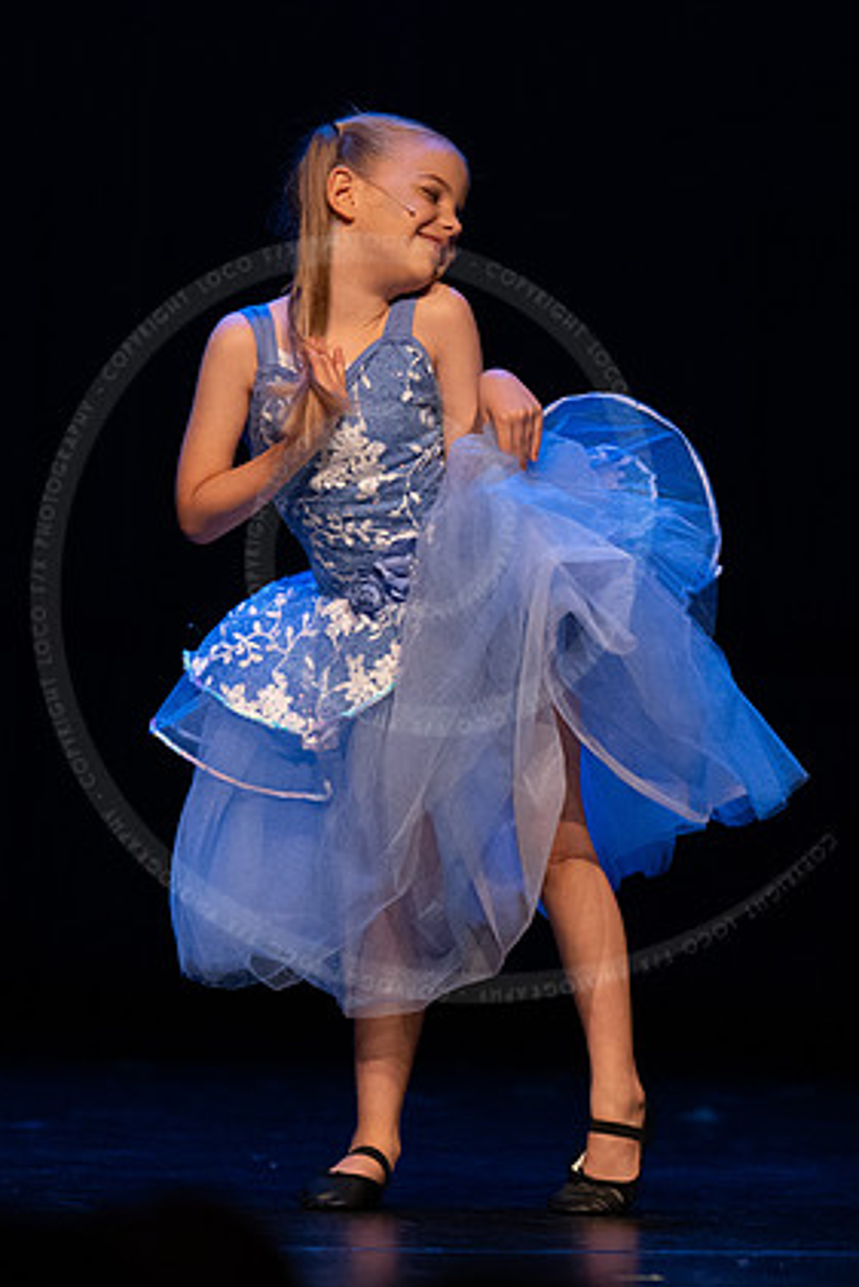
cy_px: 317
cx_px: 712
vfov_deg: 5.3
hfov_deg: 3.5
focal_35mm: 390
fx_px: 13946
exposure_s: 1/250
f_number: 2.8
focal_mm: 160
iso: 2500
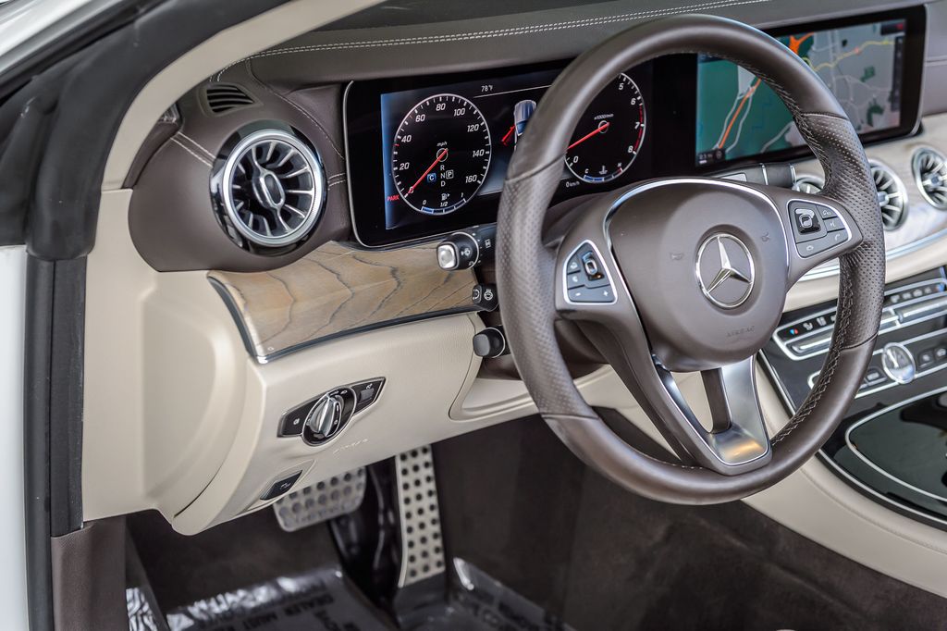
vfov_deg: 21.9
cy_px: 316
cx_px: 474
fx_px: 1630
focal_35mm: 62
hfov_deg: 32.4
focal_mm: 62
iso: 400
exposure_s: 1/800
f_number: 4
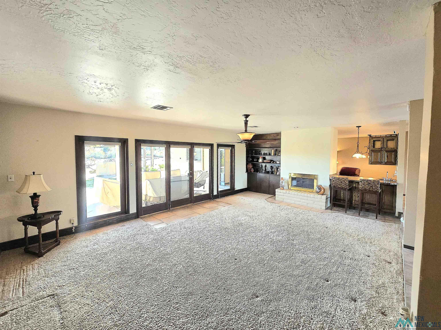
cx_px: 220
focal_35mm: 13
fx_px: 166
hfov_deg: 106.2
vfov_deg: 89.9
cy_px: 165
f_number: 2.2
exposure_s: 1/60.2
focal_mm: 1.7
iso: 100
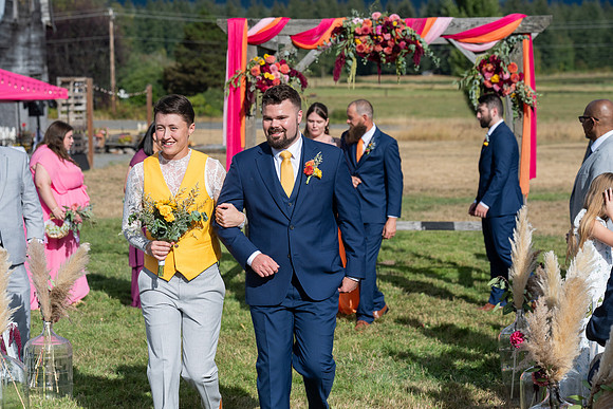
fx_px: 1465
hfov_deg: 23.6
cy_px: 204
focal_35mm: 86
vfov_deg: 15.9
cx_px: 306
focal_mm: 86
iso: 400
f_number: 5
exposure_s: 1/5000
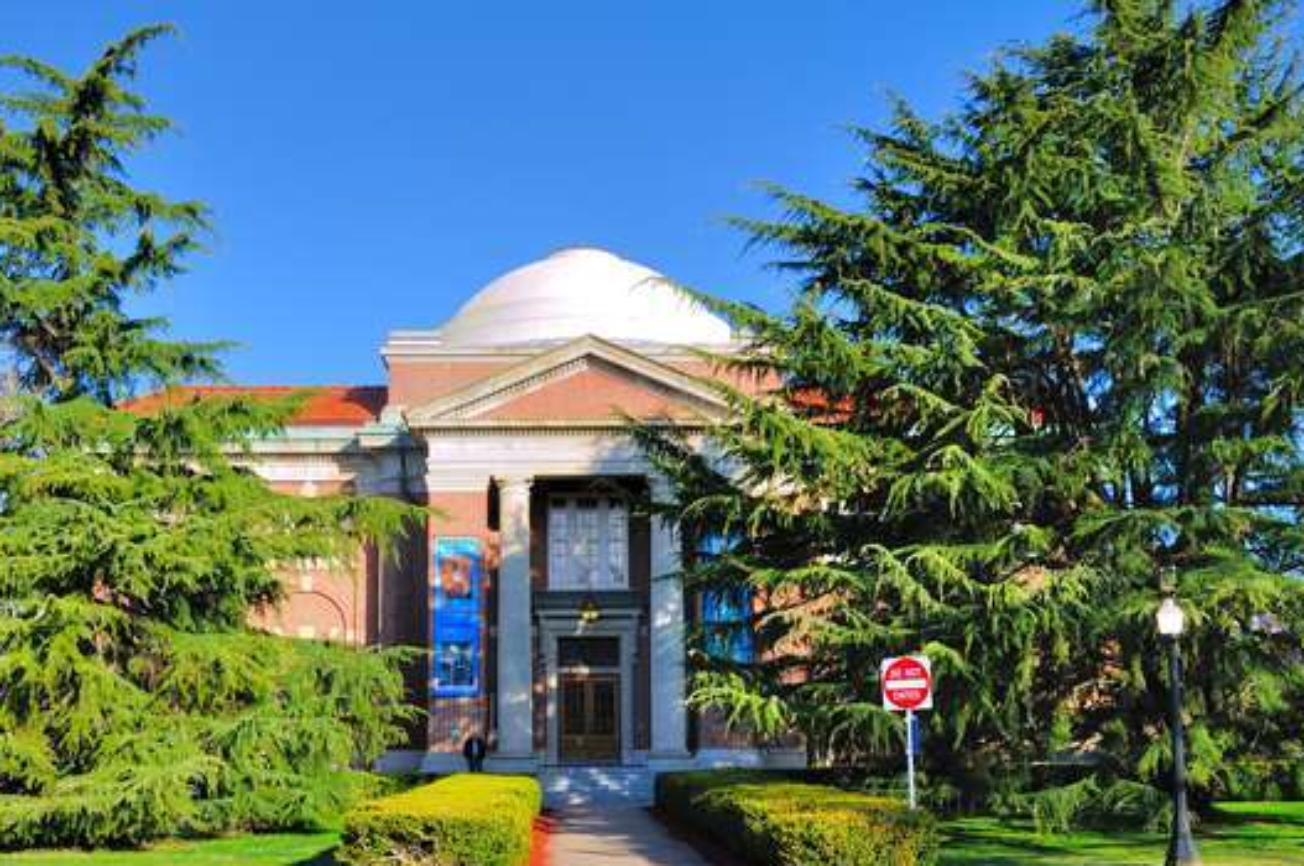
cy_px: 538
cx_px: 569
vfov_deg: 32.4
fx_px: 1483
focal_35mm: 41
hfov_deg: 47.3
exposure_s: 1/125
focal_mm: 18
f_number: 8
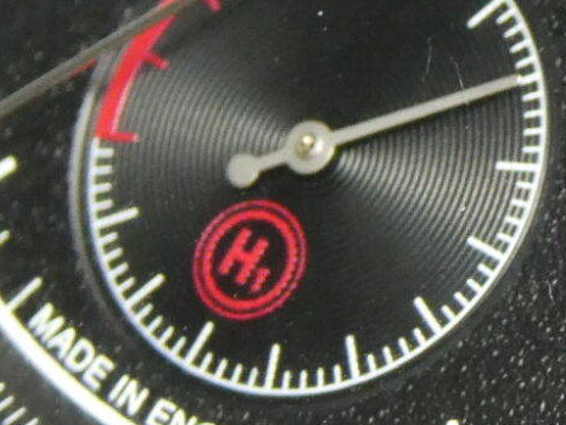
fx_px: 6297
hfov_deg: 5.1
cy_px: -61
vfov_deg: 3.9
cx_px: 659
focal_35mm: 385
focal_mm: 12.5
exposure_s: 1/80
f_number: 4.5
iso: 500
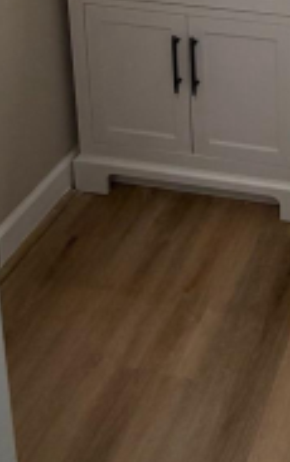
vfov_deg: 28.3
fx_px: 680
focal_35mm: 54
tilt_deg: -11.4
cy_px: -186
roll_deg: -2.0
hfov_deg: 20.9
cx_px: 419
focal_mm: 2.22
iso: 160
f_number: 2.2
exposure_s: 1/120
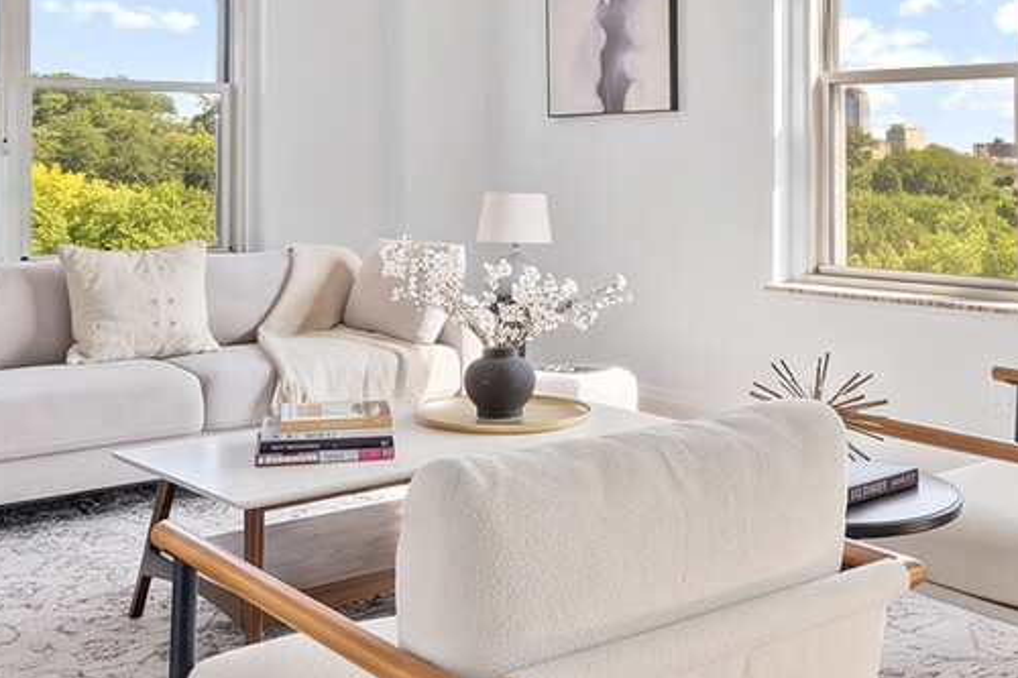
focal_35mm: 42
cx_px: 603
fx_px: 1187
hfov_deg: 46.2
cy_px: 181
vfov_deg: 31.4
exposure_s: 1/13
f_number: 11
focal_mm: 14
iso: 400
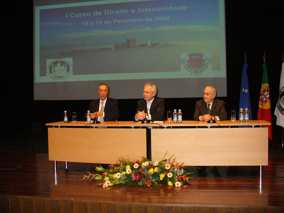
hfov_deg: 50.1
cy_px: 106
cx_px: 142
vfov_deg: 38.7
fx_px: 304
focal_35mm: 37
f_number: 2.8
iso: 400
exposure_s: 1/60
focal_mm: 6.1
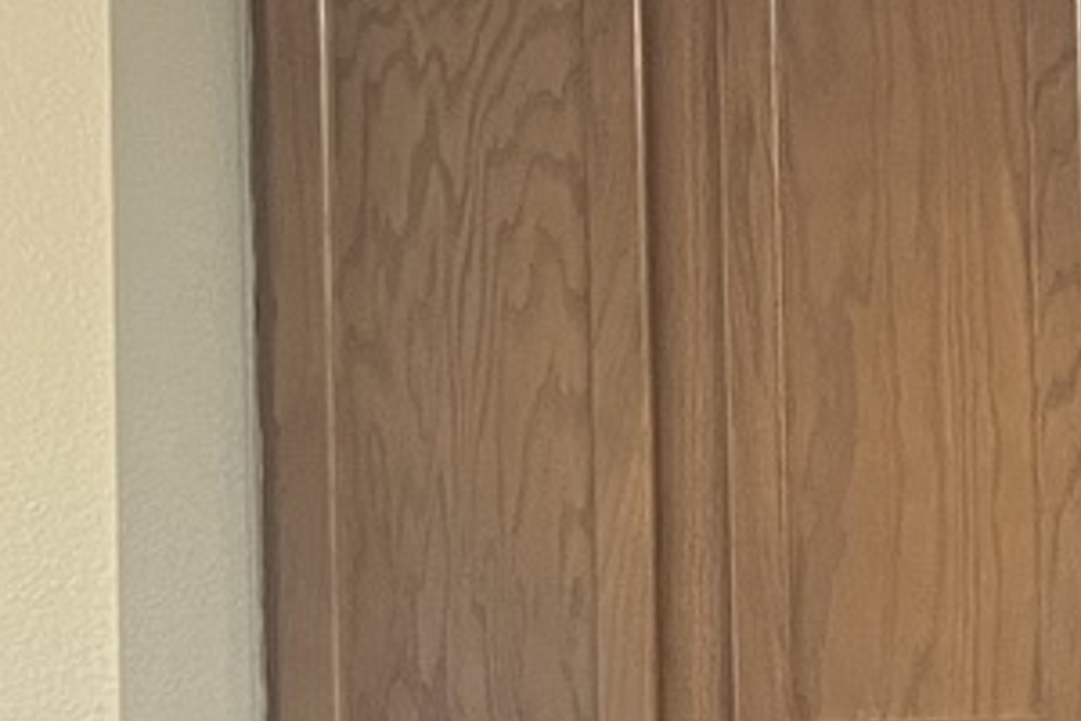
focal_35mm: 130
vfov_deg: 10.5
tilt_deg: -0.1
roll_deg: +1.8
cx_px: 2238
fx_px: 3903
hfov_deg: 13.3
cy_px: 710
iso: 250
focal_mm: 5.1
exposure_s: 1/60
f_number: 1.6
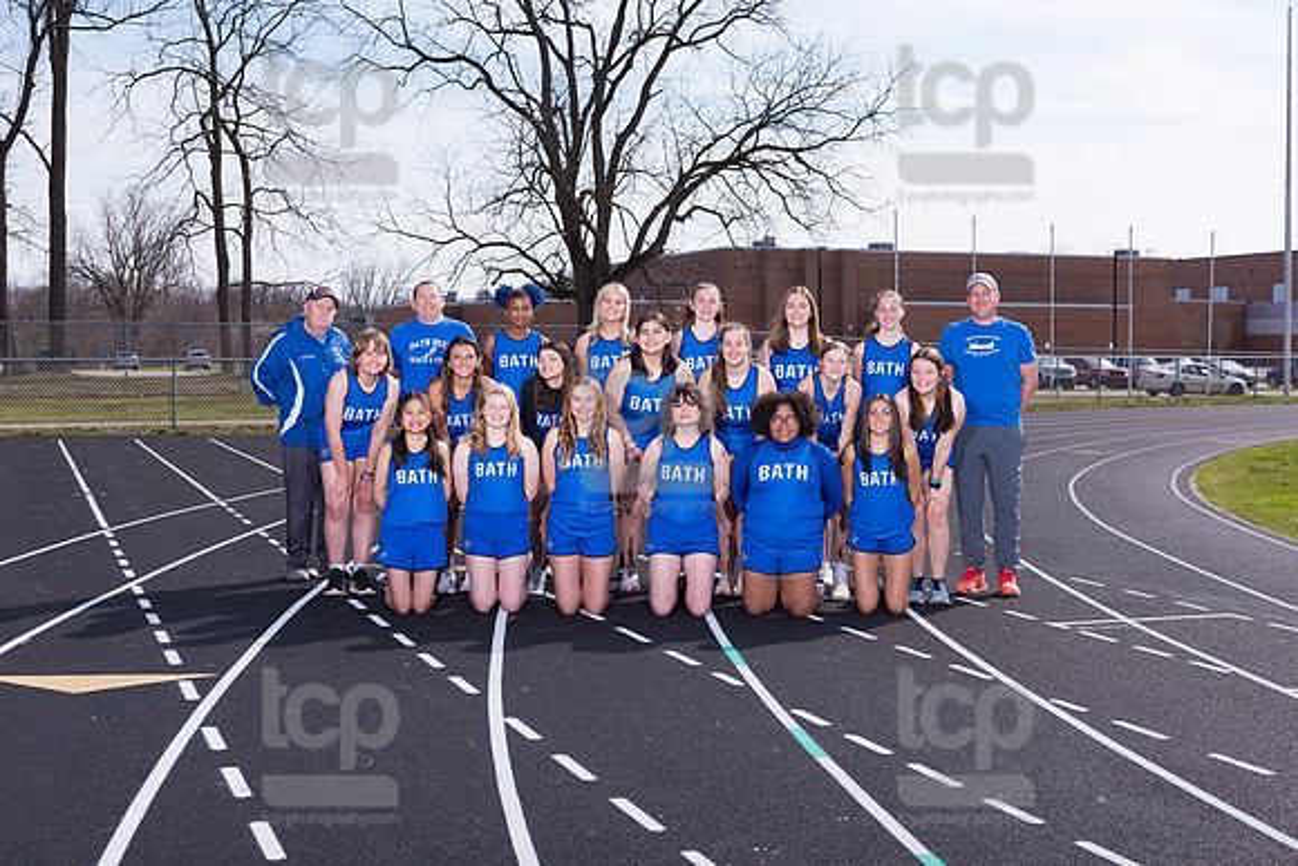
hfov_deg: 42.0
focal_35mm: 47
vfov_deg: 28.7
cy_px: 384
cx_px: 673
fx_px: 1692
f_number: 6.3
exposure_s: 1/250
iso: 64
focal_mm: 40
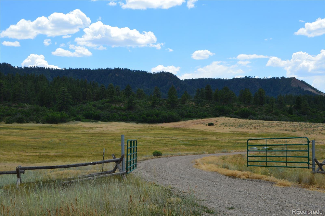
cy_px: 108
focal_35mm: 48
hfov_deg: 41.2
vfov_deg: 28.0
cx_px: 162
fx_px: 433
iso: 400
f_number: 11
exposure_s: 1/500
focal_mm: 32
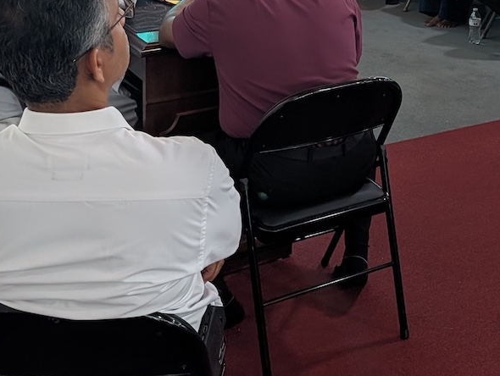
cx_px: 327
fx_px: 882
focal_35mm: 61
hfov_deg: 31.4
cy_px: -96
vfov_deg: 21.9
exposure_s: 1/162
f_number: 1.68
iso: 17
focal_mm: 6.9
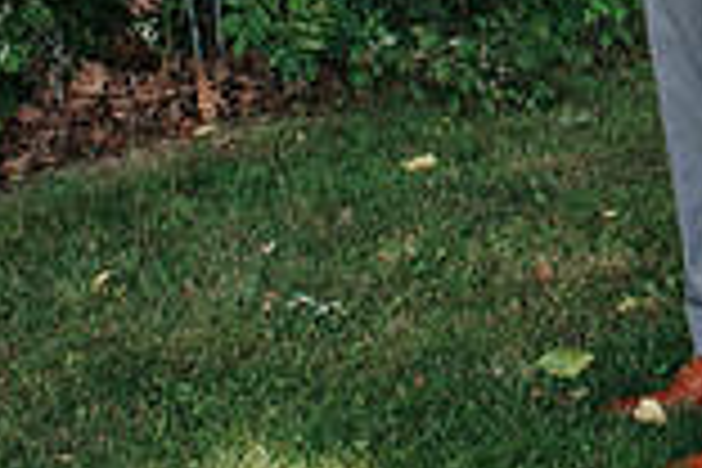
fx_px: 2671
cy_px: -310
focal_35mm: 137
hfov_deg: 14.1
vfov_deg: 9.6
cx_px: 1029
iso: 100
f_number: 2.8
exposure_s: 1/200
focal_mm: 35
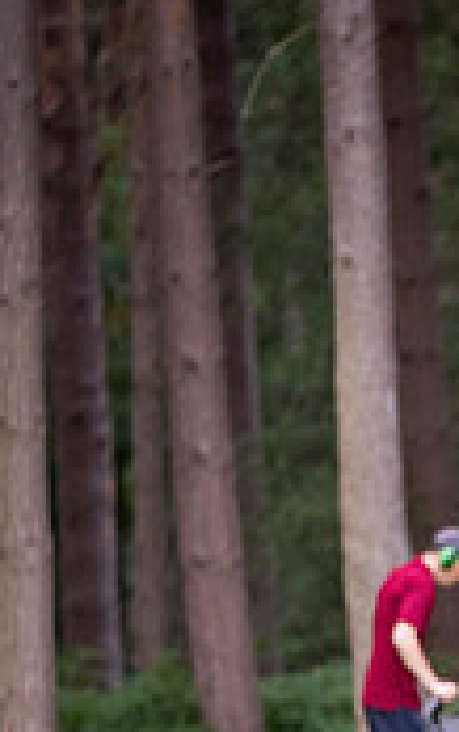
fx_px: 13588
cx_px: 1103
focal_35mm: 680
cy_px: 755
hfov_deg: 1.9
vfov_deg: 3.1
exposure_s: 1/320
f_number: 3.5
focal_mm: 200
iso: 1000
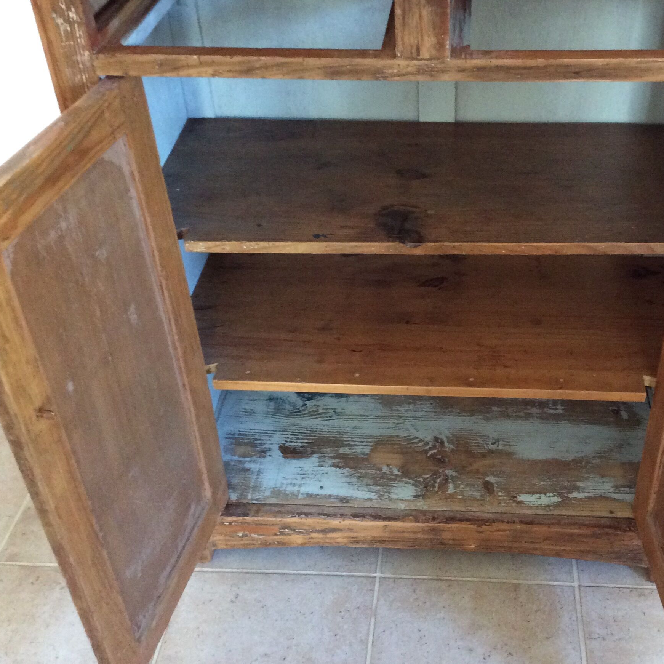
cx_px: 415
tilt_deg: -38.3
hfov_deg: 39.8
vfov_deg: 40.0
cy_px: 304
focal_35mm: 42
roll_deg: +1.7
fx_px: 911
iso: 250
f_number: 2.4
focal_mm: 3.3
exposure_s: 1/20
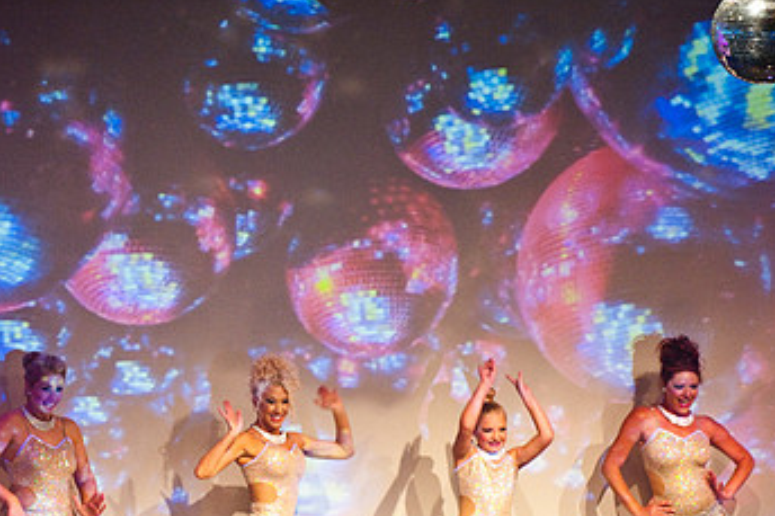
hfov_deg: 6.1
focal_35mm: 337
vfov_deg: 4.1
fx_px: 7251
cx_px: 234
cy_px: 390
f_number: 2.8
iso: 3200
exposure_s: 1/200
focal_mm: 200
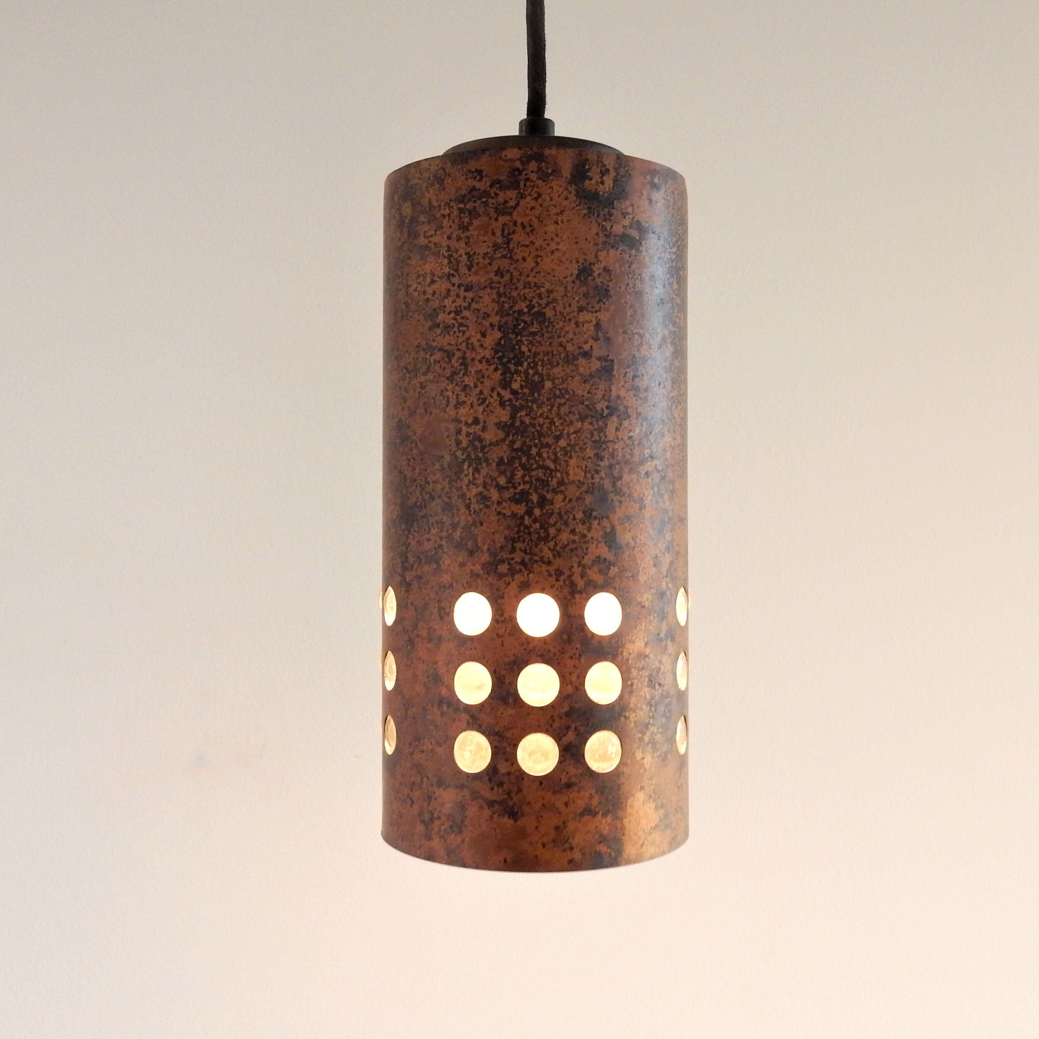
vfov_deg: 49.7
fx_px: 1121
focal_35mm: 33
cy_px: 498
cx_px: 540
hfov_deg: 49.7
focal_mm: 4.5
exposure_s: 1/15
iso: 400
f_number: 3.7
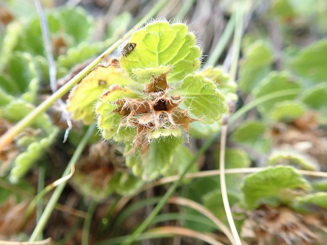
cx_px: 164
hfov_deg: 60.0
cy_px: 122
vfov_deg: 46.8
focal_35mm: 30
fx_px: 283
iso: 500
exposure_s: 1/125
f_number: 2.3
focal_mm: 5.5
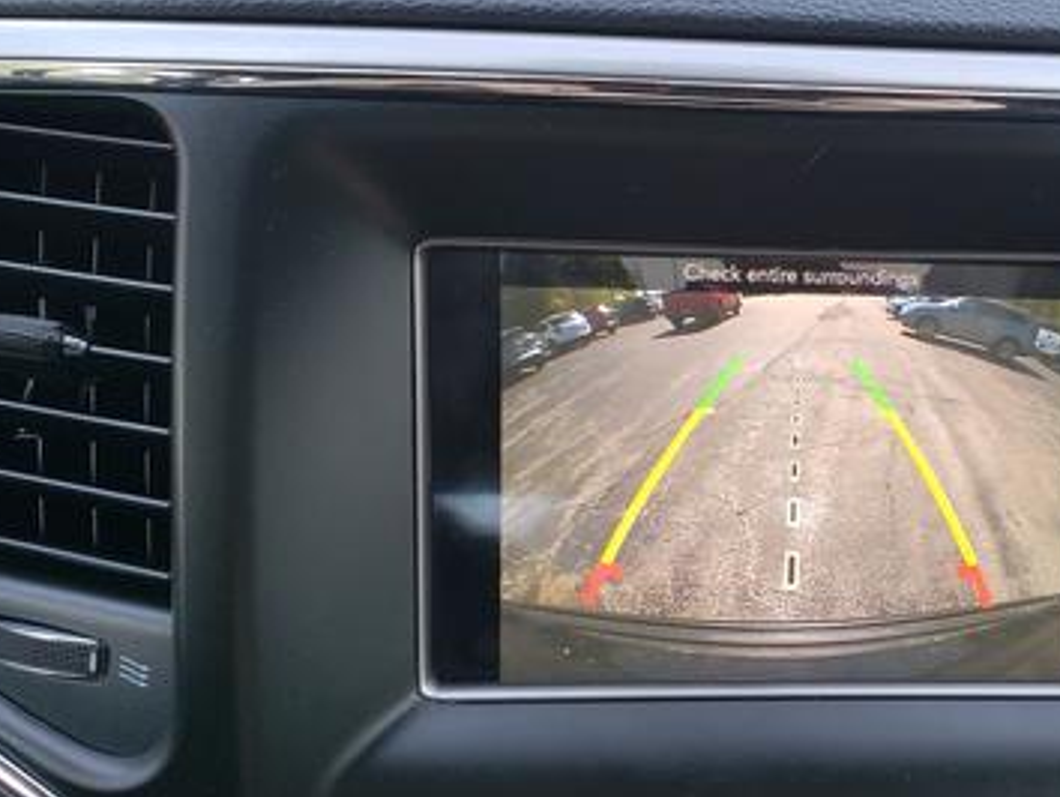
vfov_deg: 30.9
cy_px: 446
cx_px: 814
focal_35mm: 47
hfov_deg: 39.2
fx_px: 1440
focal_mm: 4.3
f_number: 2.4
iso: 80
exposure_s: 1/100
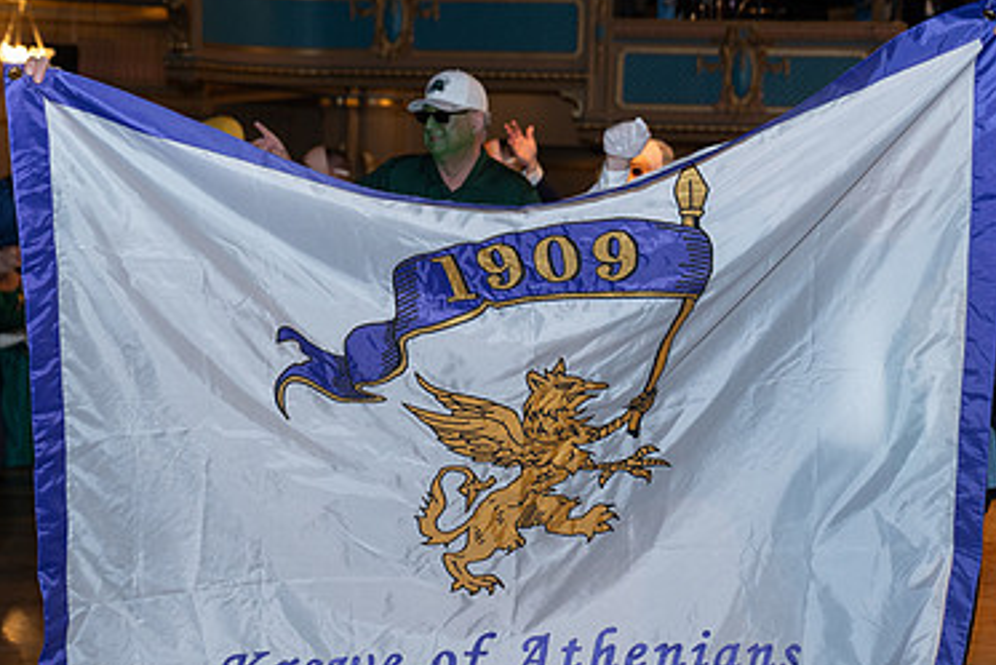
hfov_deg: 23.3
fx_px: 2408
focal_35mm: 87
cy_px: 453
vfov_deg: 15.7
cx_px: 403
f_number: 3.2
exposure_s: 1/100
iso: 640
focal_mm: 56
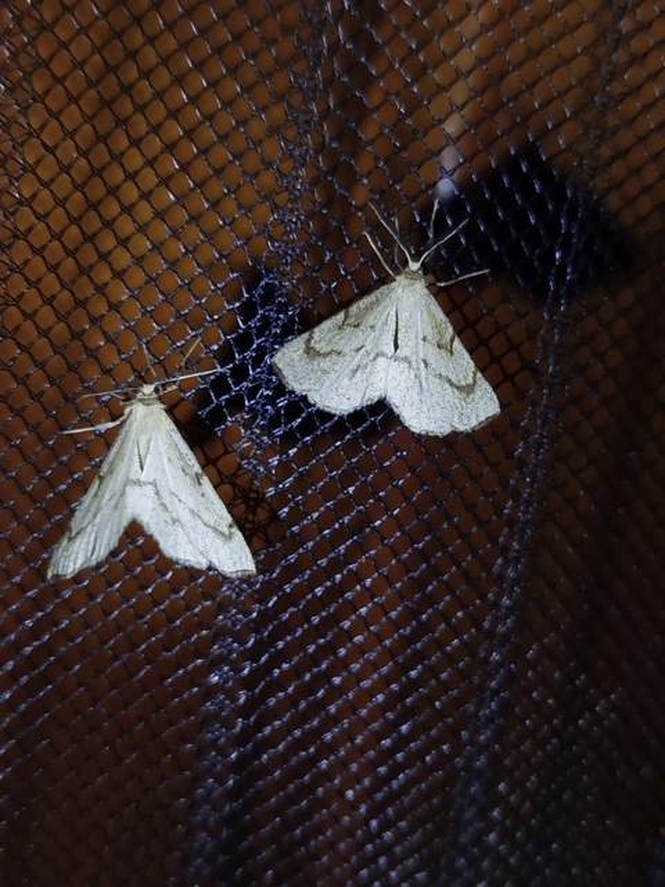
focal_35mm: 48
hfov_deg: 30.3
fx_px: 1229
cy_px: 444
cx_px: 332
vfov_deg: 39.7
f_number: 1.7
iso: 125
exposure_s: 1/50
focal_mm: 5.31
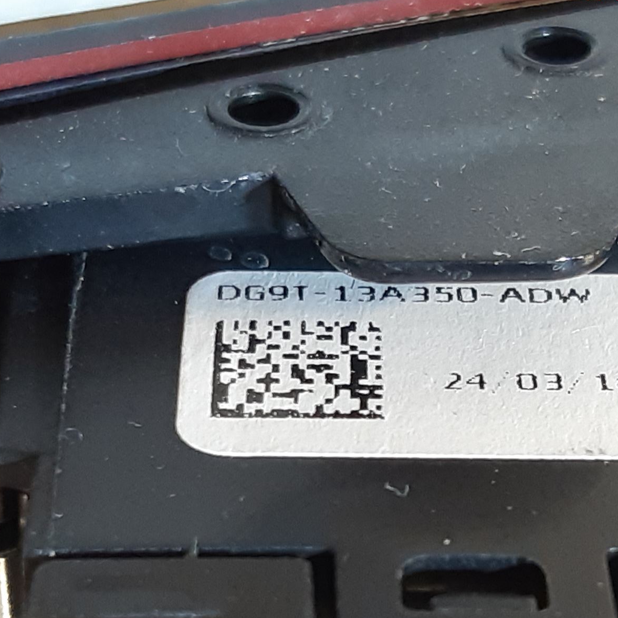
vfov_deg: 41.9
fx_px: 808
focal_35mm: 40
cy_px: 314
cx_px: 371
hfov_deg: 41.7
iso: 200
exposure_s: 1/50
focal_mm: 3.93
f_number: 1.7
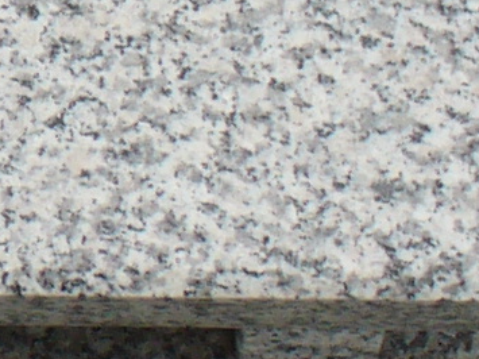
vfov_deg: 5.5
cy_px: -89
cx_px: -451
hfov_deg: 7.2
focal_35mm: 267
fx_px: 3693
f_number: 2.8
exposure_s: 1/500
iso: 80
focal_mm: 6.1
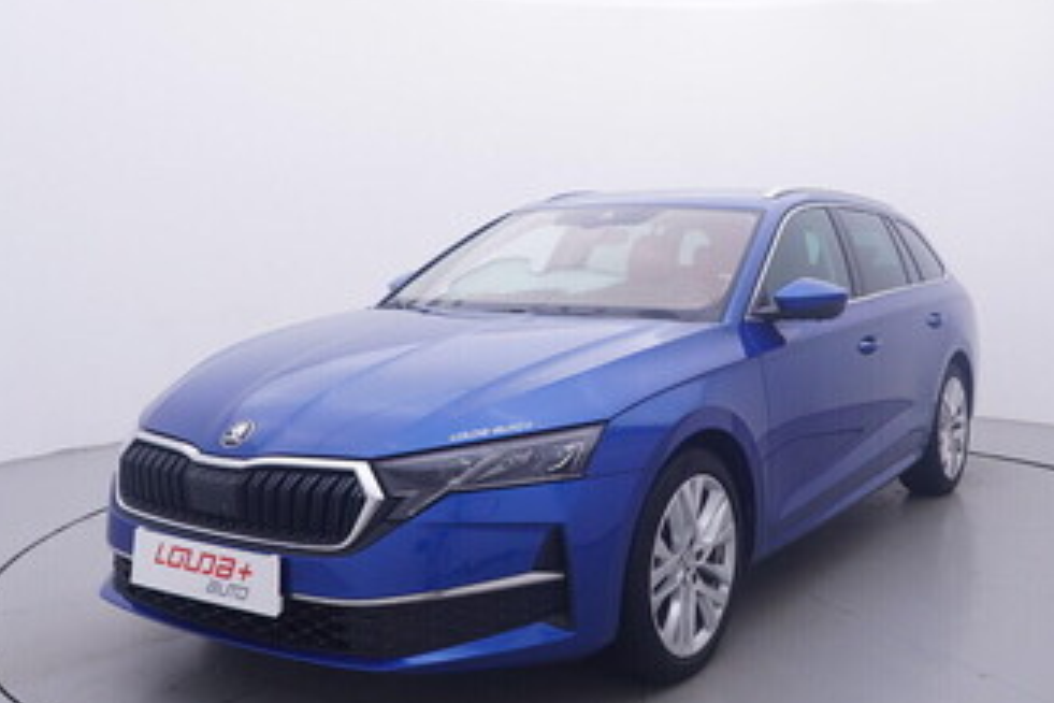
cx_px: 662
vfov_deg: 35.2
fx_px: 1108
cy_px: 311
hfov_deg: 50.3
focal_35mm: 38
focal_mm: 15
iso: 200
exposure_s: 1/80
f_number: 5
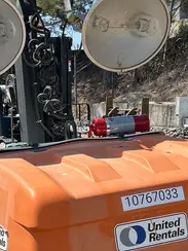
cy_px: 149
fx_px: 565
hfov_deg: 18.8
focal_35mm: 78
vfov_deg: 25.0
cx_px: 49
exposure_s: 1/2632
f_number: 1.5
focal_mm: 5.7
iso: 50
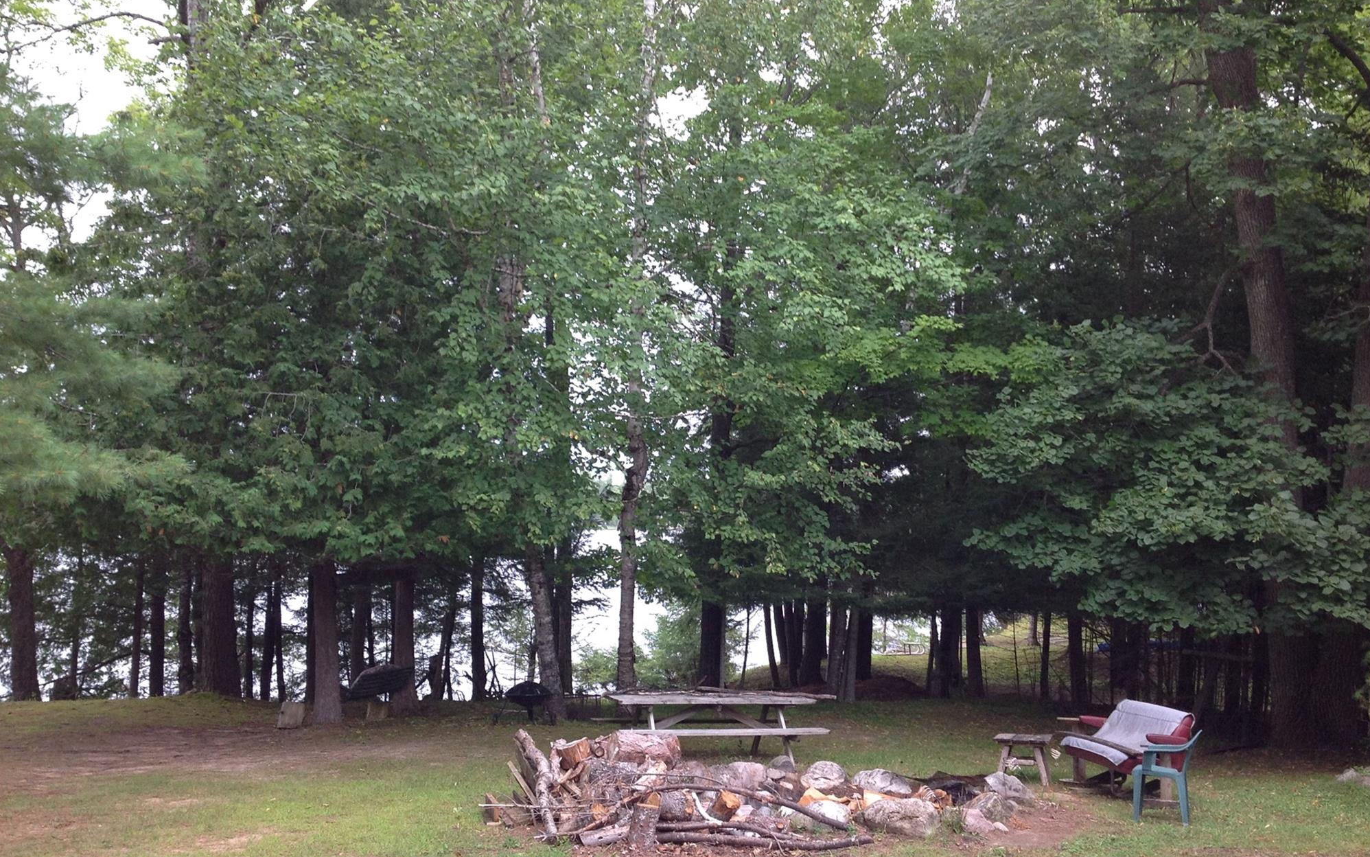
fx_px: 1419
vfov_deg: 33.6
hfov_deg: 51.5
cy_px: 425
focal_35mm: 38
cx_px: 692
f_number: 2.4
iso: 80
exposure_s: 1/120
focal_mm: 4.28
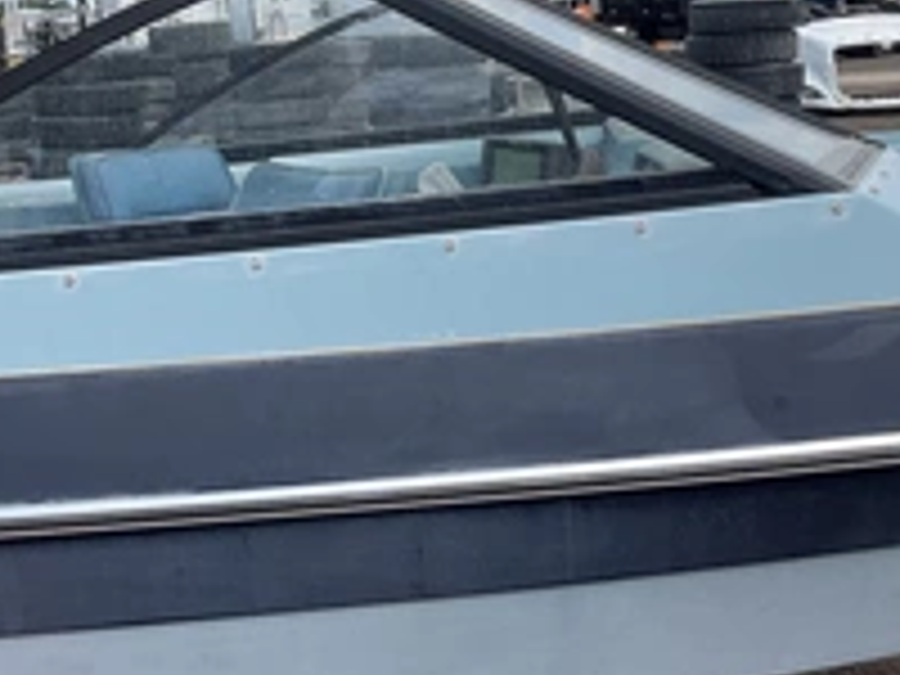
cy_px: 428
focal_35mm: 58
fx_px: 1508
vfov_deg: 25.1
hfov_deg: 33.2
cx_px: 454
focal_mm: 3
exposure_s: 1/883
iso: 25
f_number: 1.8
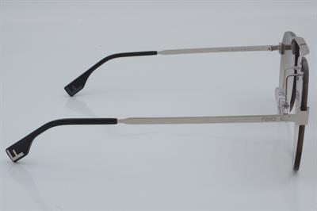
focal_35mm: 75
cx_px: 158
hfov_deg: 27.0
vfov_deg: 18.2
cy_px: 106
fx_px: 660
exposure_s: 1/4
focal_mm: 50
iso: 100
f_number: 32
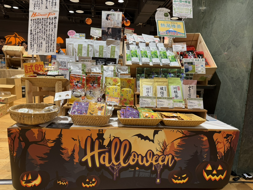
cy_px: 95
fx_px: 175
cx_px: 126
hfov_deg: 71.6
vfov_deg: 56.8
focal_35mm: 24
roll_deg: -3.0
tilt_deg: -9.1
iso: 160
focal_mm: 6.76
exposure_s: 1/121
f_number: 1.78
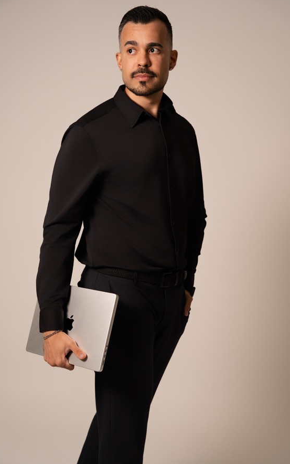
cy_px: 233
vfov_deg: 36.0
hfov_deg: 23.0
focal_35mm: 56
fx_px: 713
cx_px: 135
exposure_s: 1/160
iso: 250
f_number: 5
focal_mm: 54.4
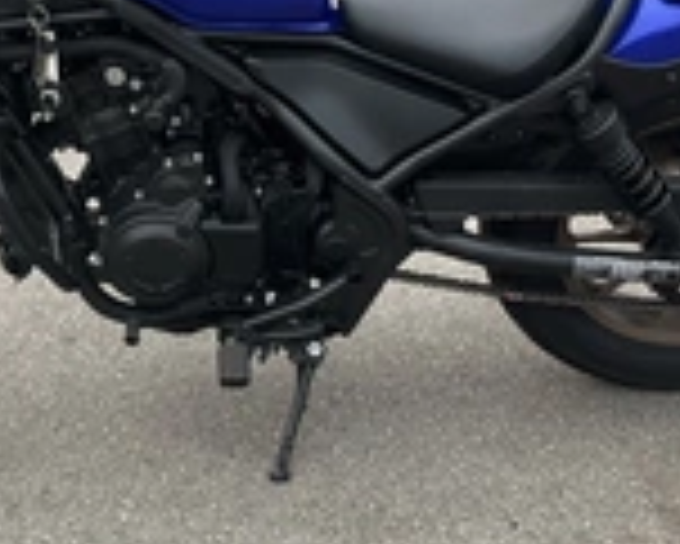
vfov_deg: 20.2
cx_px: 234
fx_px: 1510
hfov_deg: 25.3
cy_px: 85
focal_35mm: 75
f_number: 1.8
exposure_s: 1/770
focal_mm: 3
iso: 25
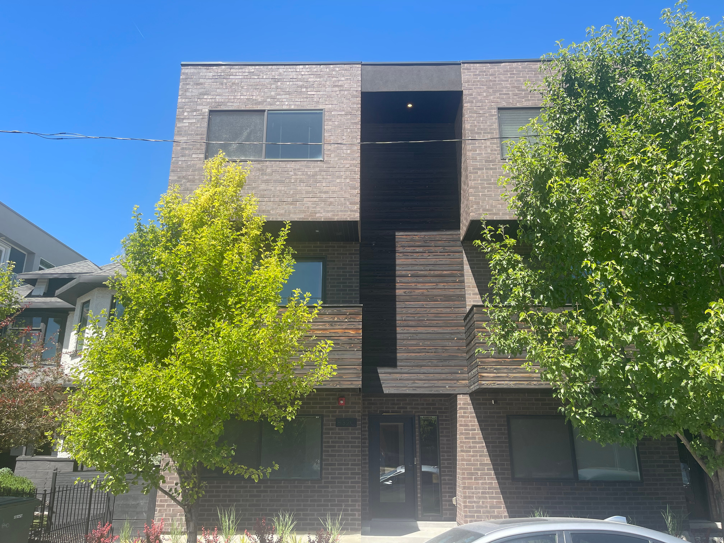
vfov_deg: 54.9
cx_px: 362
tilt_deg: +17.5
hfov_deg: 69.4
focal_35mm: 25
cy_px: 272
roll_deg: -0.3
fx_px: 523
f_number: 1.6
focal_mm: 5.1
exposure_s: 1/1266
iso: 32
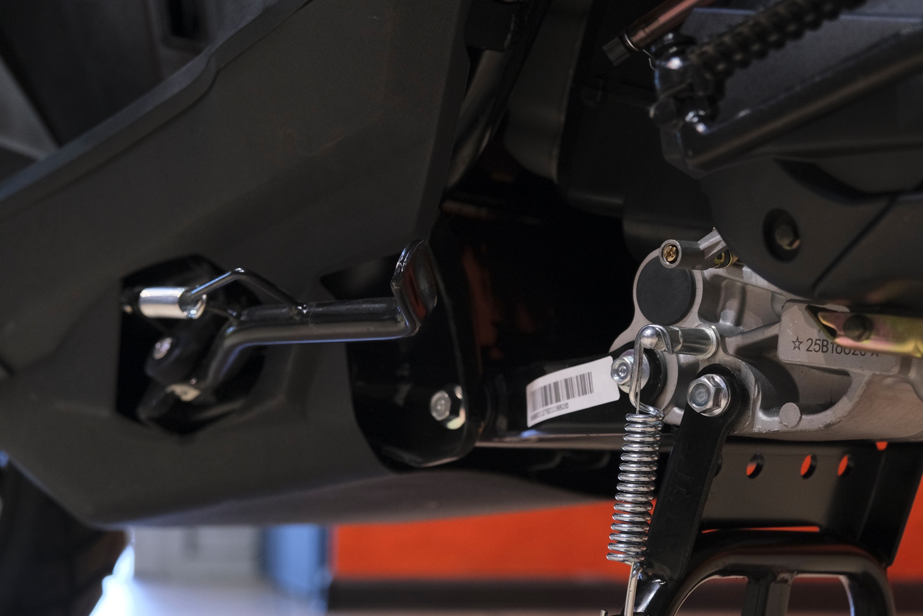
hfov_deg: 32.4
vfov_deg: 21.9
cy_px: 308
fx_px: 1590
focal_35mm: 62
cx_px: 462
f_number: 4
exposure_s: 1/160
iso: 2500
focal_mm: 41.1
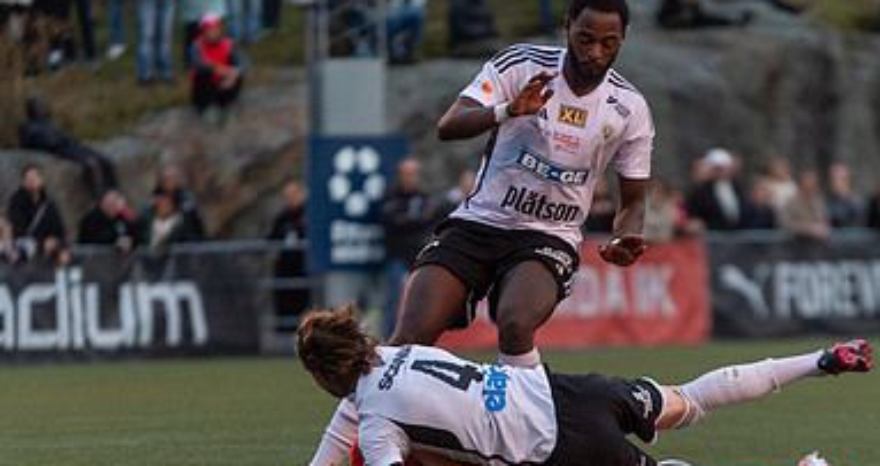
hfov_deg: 5.4
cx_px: 494
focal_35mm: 407
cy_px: 494
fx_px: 9368
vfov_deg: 2.8
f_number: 2.8
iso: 2200
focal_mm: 200
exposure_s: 1/1000
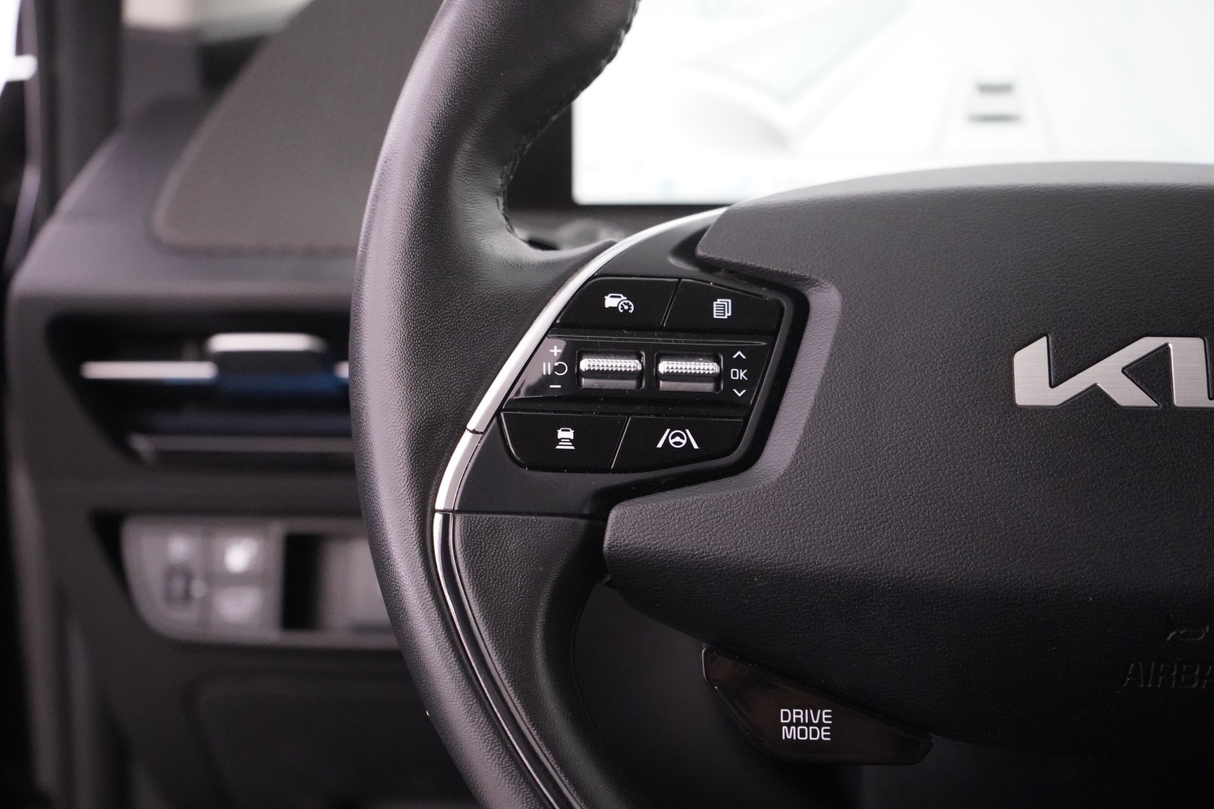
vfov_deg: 28.1
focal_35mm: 48
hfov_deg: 41.1
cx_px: 607
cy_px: 404
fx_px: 1619
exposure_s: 1/50
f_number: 4.5
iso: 12800
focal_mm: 48
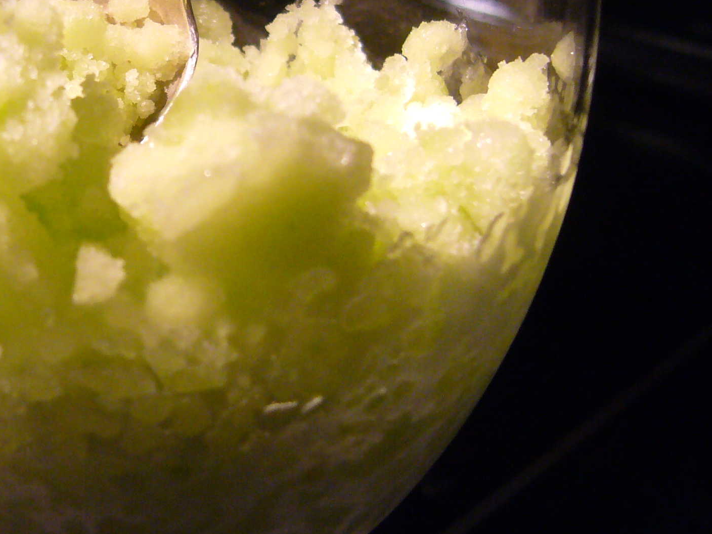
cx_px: 126
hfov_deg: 27.1
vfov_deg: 20.9
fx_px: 1440
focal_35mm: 70
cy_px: 156
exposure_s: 1/15
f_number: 2.8
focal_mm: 5.8
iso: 200
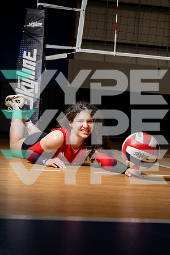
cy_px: 128
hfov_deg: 21.2
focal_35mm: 64
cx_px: 85
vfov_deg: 31.4
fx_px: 453
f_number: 8
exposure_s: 1/250
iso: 100
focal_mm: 64
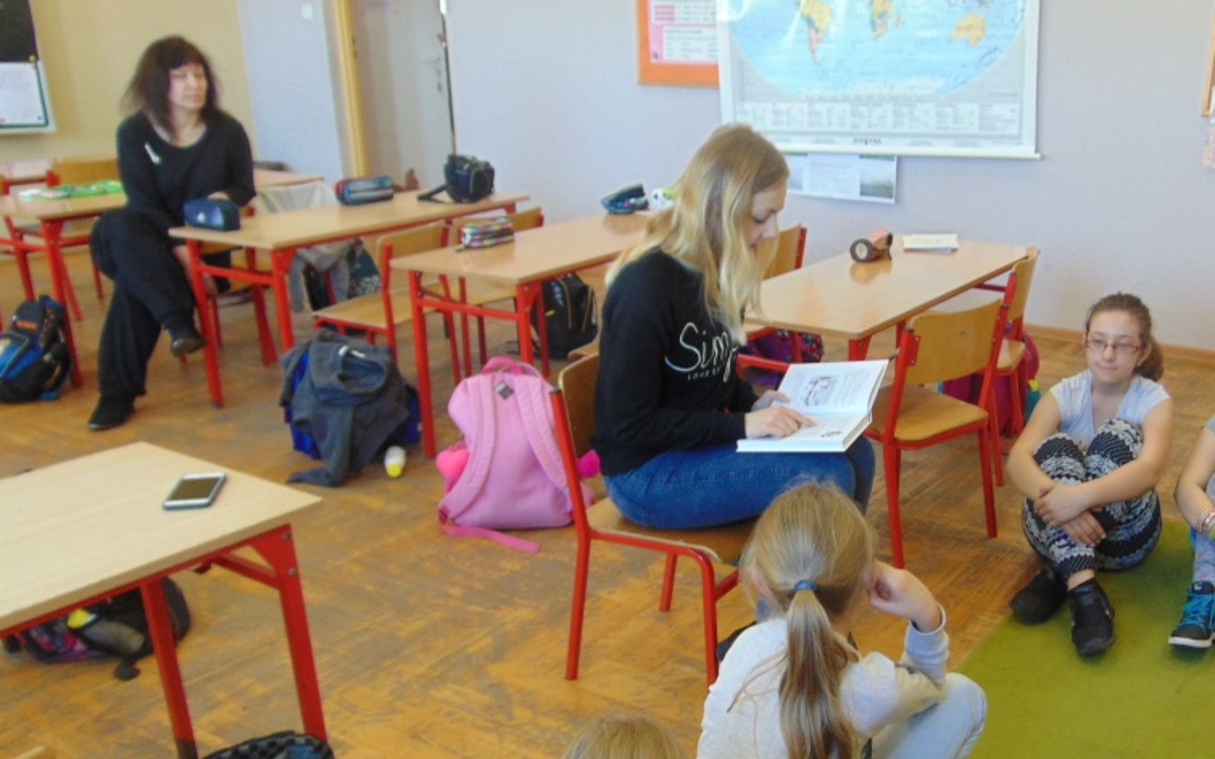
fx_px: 1192
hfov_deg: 53.0
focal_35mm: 36
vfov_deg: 35.0
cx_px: 806
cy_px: 503
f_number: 3
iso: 100
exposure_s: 1/30
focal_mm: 4.5
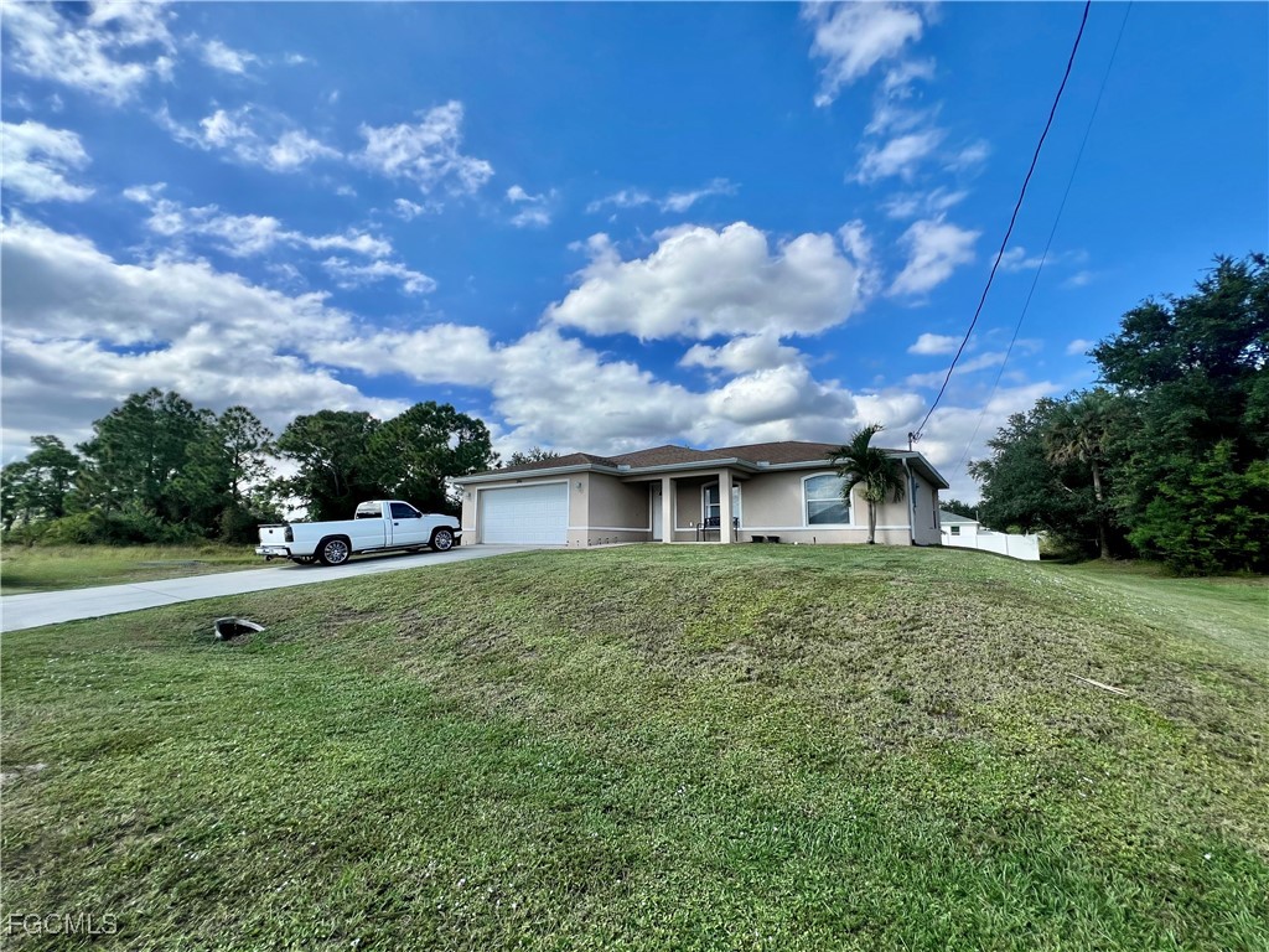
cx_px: 634
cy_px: 476
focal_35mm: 13
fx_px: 477
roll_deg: +0.0
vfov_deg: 89.9
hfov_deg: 106.2
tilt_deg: +6.6
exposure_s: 1/2320
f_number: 1.8
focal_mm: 1.57
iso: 32
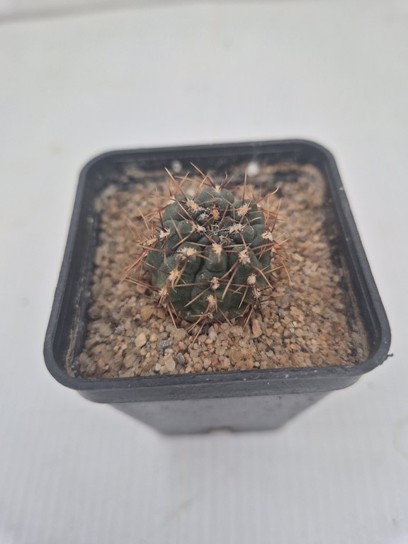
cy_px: 272
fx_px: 361
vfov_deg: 73.9
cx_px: 204
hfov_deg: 58.9
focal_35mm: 23
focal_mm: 5.4
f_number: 1.8
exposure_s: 1/180
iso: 250
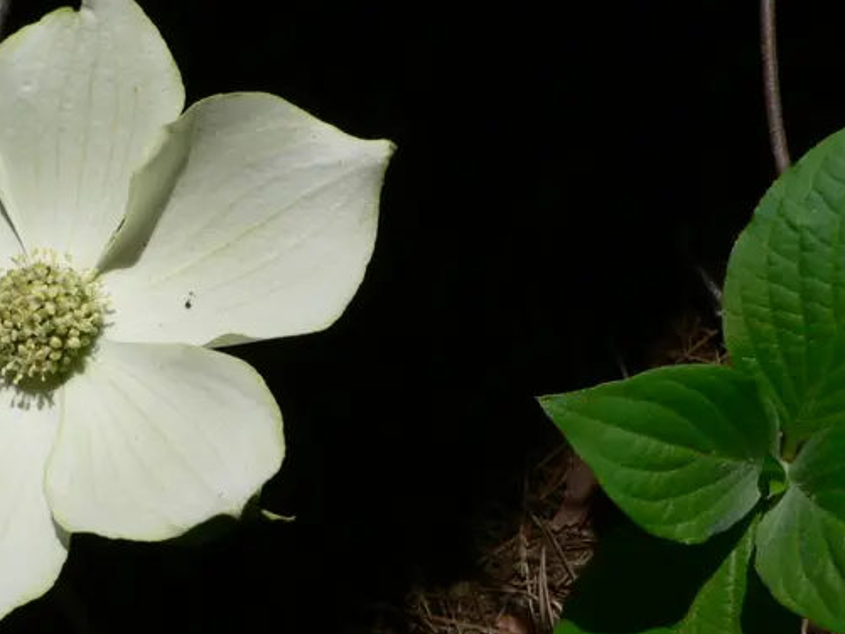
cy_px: 403
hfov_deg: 28.1
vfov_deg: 21.3
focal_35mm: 69
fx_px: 1685
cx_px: 351
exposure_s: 1/800
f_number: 5.6
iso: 80
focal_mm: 6
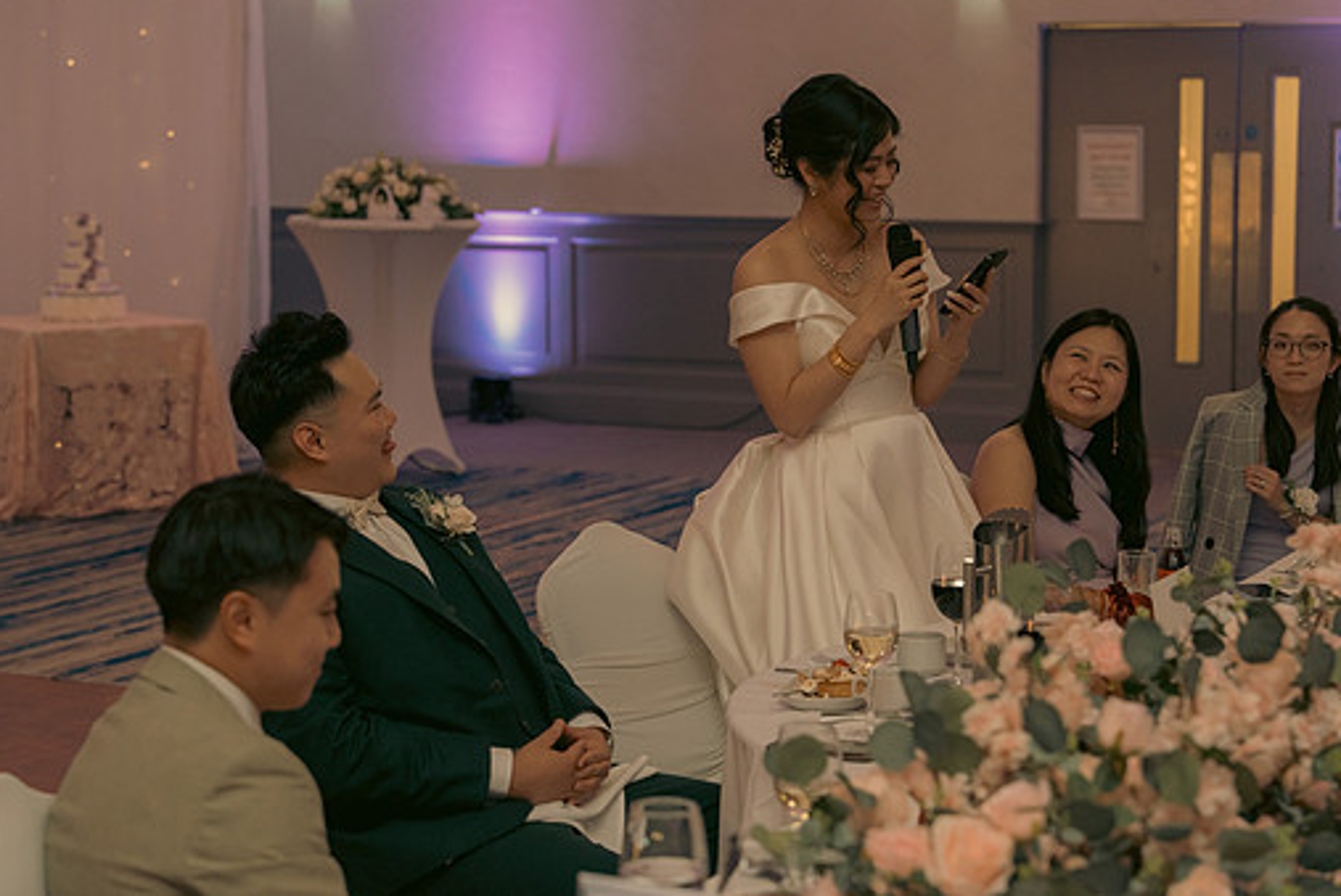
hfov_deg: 25.3
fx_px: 2982
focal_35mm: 80
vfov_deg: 17.1
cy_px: 387
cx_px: 711
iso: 2500
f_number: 3.5
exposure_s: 1/160
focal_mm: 70
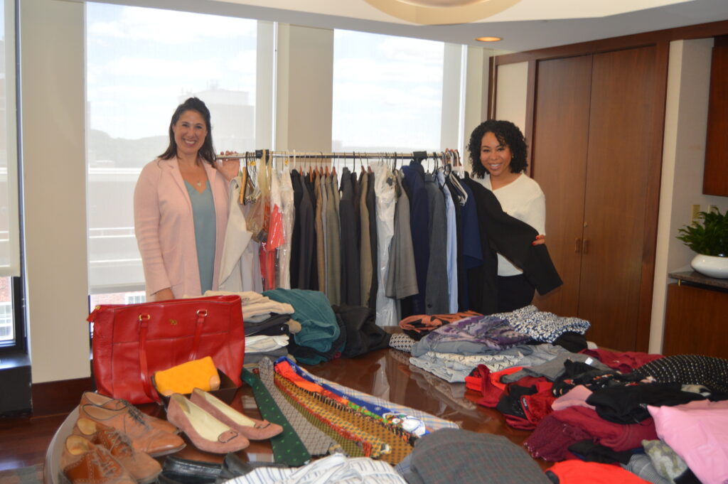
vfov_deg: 38.3
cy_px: 242
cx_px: 364
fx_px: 697
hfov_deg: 55.1
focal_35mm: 34
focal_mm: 23
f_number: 3.8
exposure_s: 1/60
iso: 400
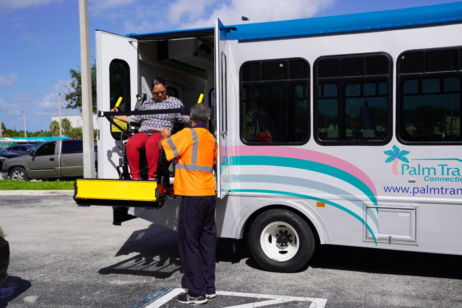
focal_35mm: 39
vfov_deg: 34.2
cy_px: 154
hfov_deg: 49.5
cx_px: 231
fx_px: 501
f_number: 5
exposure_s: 1/1000
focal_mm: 39
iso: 100
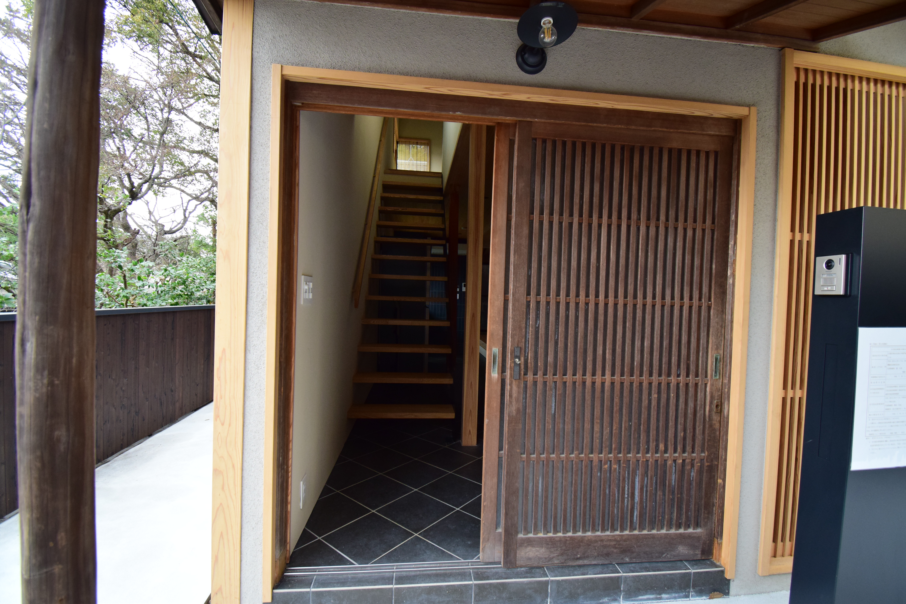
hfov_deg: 100.4
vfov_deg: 77.4
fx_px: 378
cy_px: 302
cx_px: 453
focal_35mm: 15
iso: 1000
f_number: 5.6
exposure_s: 1/90
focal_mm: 10
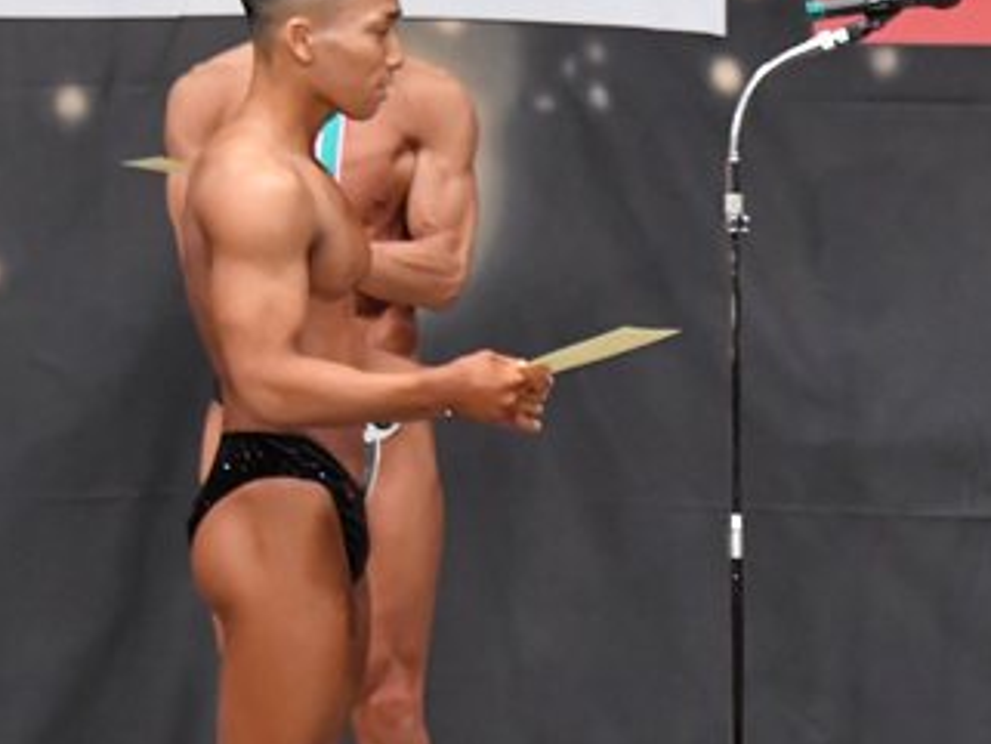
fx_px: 13432
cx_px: 891
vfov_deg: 3.2
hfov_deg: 4.2
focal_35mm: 469
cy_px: 528
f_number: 5.6
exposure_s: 1/400
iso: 6400
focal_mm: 135
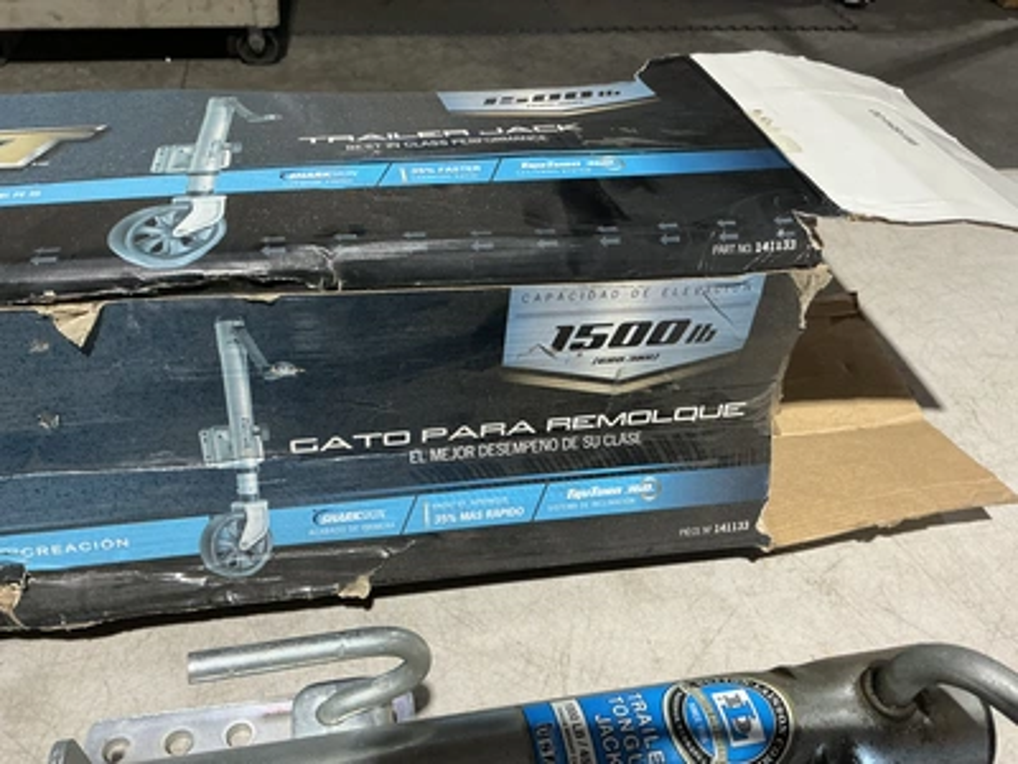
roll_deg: -6.4
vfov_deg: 49.7
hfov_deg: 63.4
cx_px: 509
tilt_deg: -40.8
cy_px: 382
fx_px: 823
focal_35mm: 28
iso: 160
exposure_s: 1/60
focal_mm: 3
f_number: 1.8
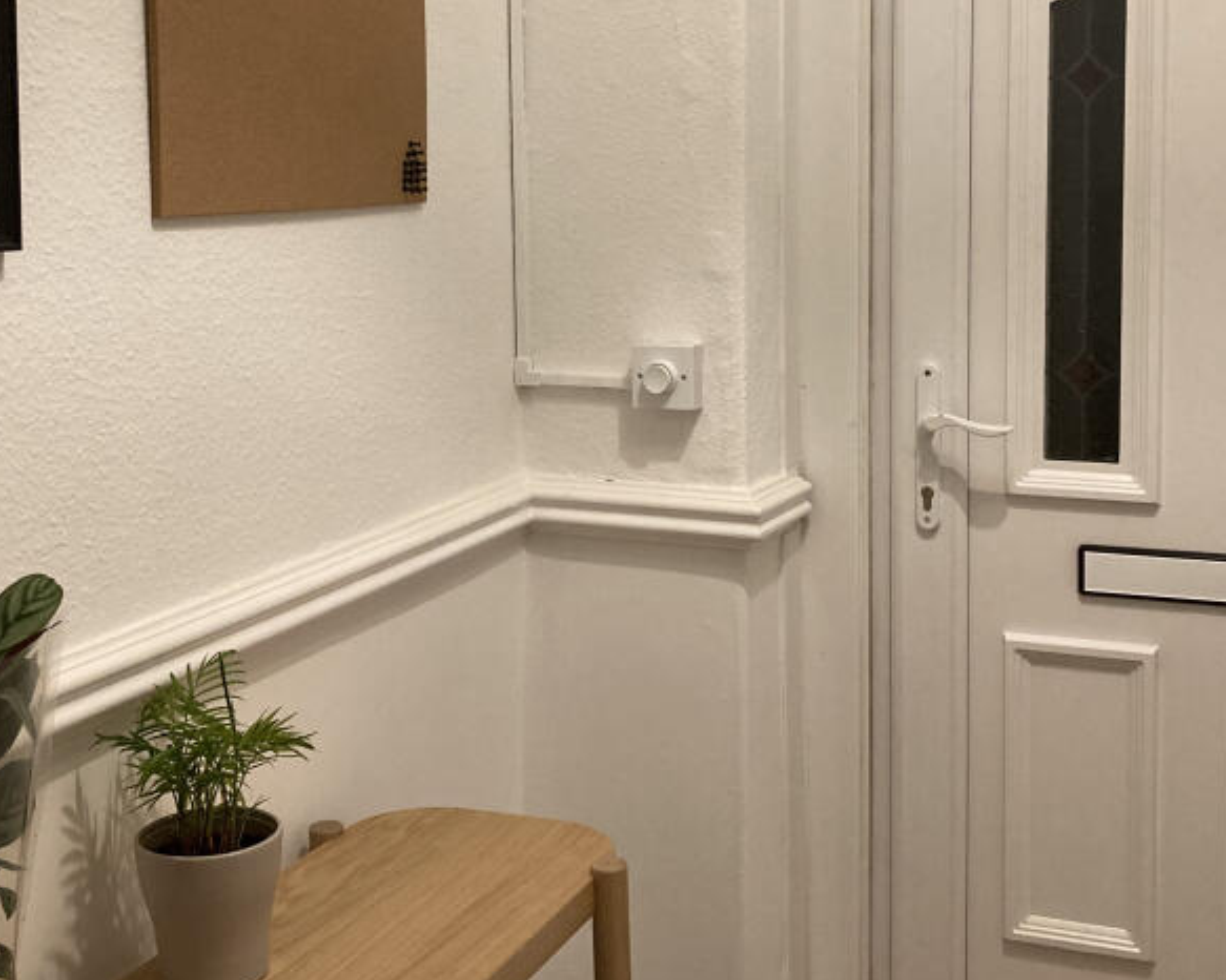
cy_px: 299
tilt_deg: -3.5
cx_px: 610
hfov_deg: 38.8
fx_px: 1741
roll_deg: +0.3
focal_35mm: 48
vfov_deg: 31.1
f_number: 1.8
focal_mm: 3.99
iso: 160
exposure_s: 1/50
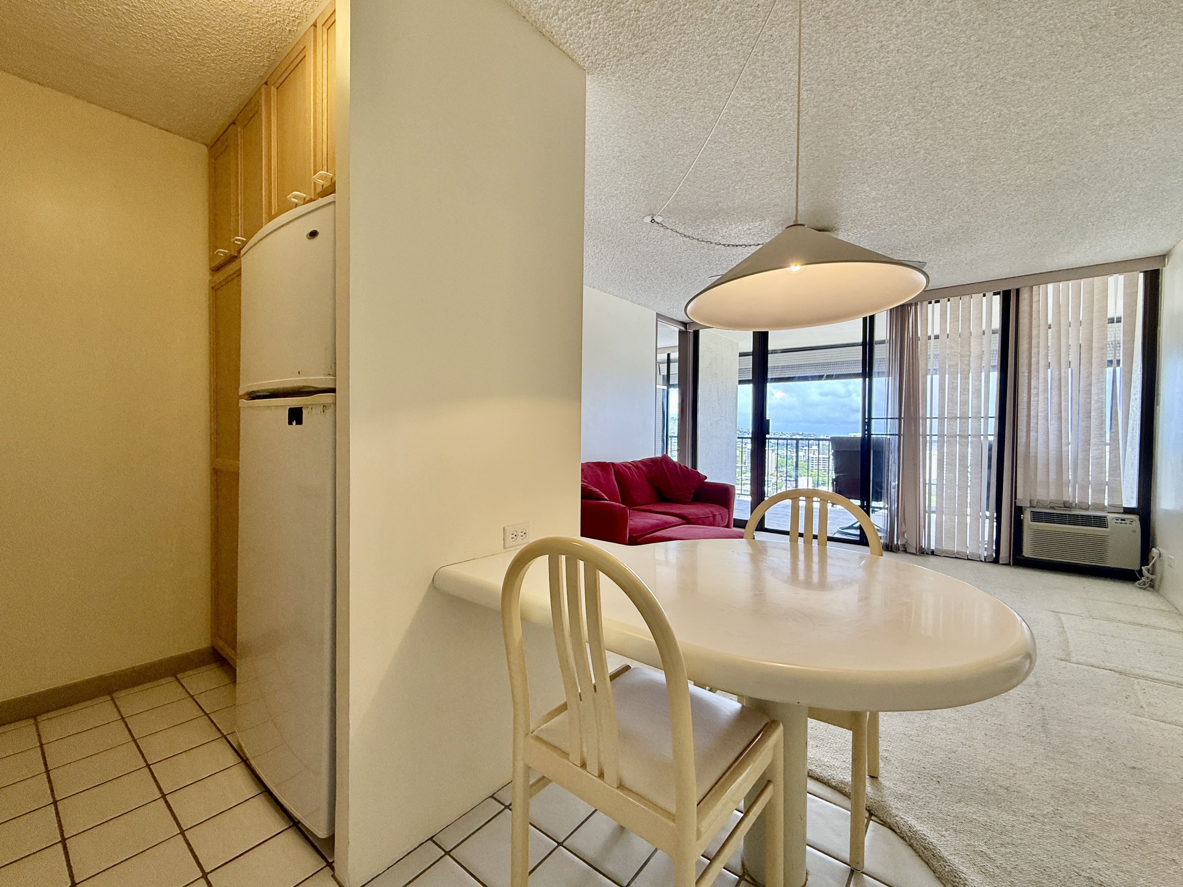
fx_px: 478
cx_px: 592
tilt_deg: -0.8
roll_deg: +1.0
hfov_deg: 102.1
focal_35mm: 14
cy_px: 444
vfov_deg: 85.7
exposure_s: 1/120
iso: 100
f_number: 2.2
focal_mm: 2.22
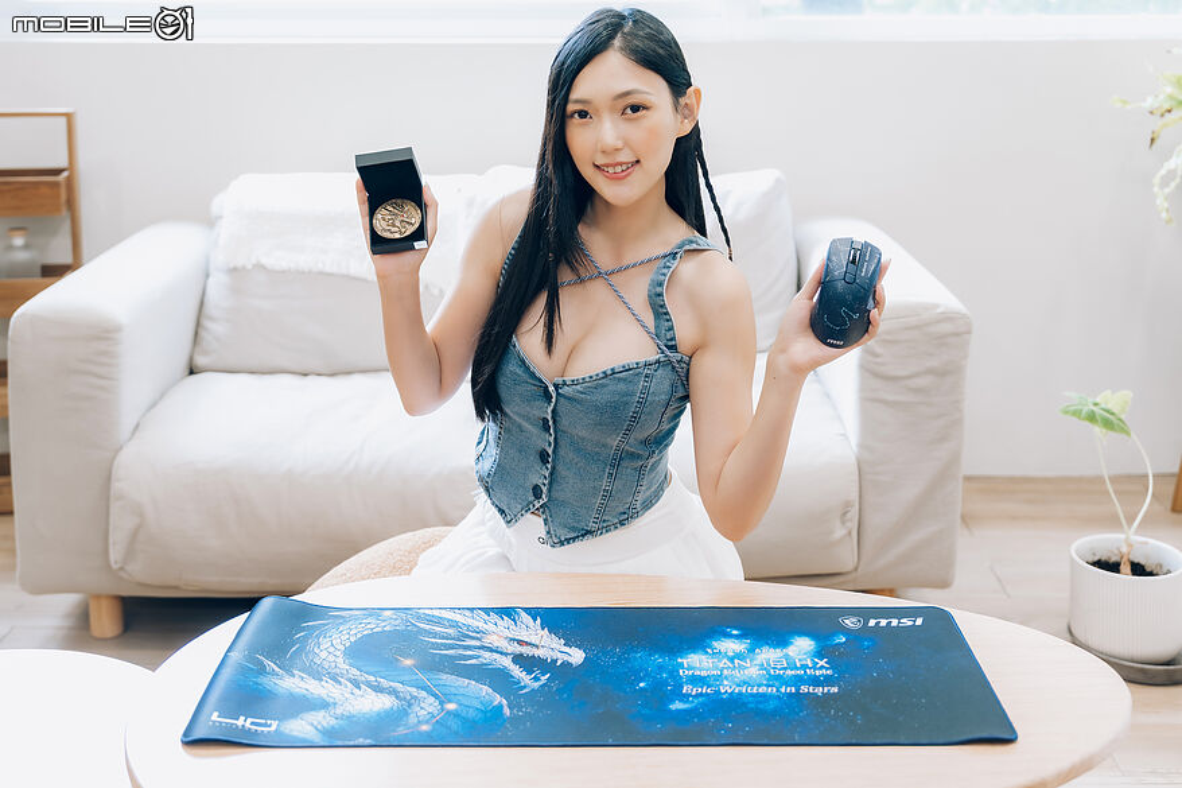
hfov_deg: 46.4
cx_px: 591
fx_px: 1379
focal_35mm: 42
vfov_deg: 31.9
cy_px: 394
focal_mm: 42
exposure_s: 1/125
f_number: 2.8
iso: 800
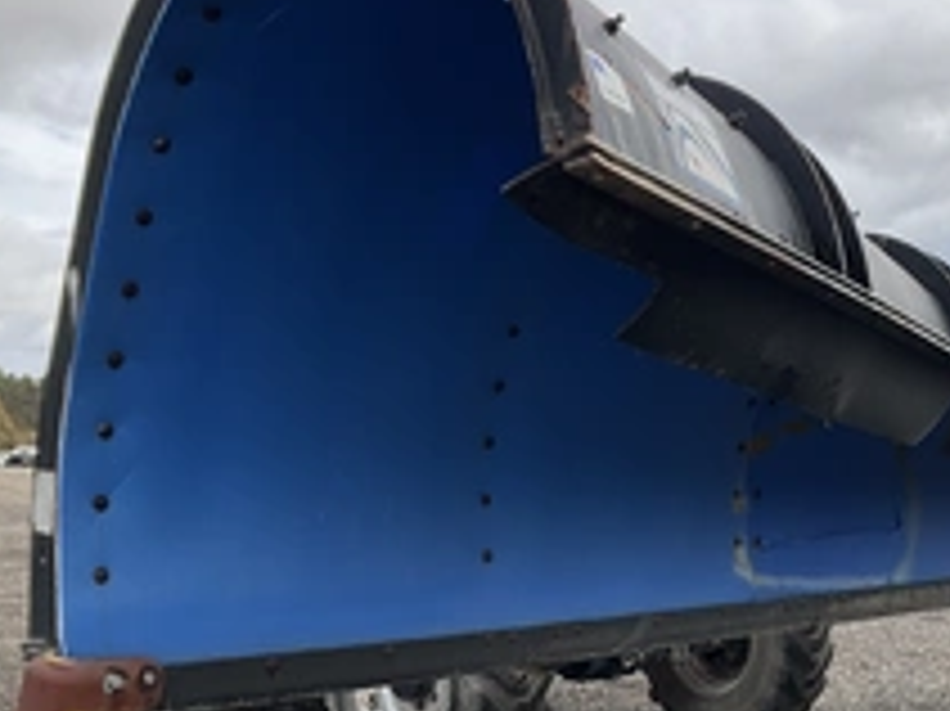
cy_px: 468
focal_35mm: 55
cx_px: 833
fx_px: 1509
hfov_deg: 33.3
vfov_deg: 26.4
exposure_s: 1/912
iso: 25
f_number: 1.8
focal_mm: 3
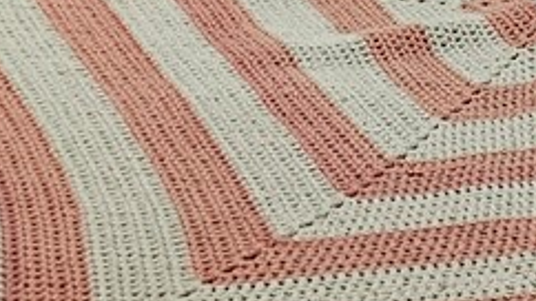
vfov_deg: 6.9
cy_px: -432
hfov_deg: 11.9
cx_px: 992
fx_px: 2359
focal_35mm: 166
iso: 250
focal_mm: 6.3
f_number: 1.7
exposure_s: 1/120
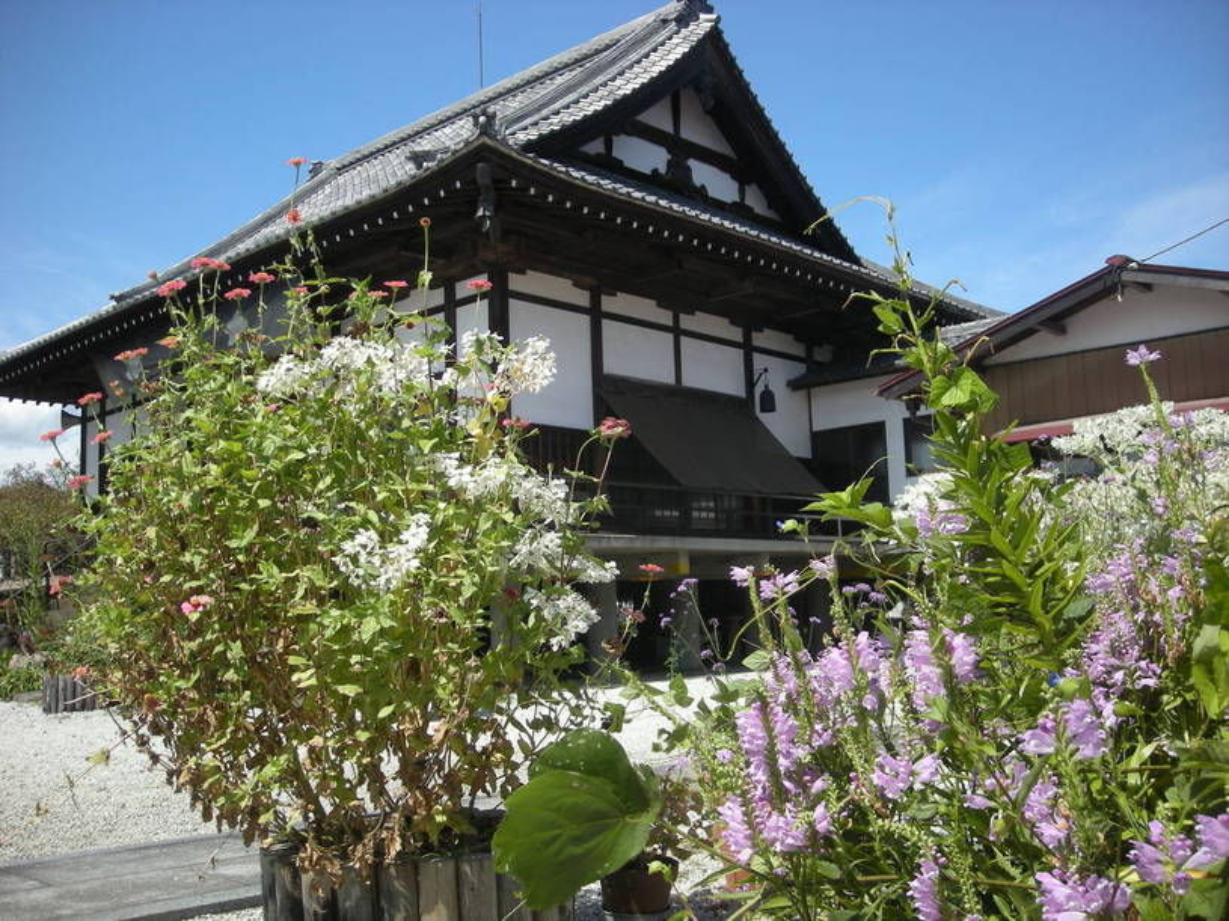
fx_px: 1242
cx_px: 614
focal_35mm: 35
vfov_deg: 40.7
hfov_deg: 52.6
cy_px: 460
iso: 64
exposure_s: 1/176
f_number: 5.7
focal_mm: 5.7
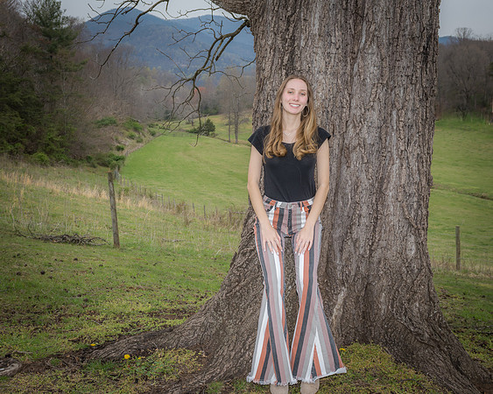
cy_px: 197
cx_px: 246
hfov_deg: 45.3
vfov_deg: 36.9
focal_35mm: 41
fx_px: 591
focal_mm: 24
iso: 140
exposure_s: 1/180
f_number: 6.7
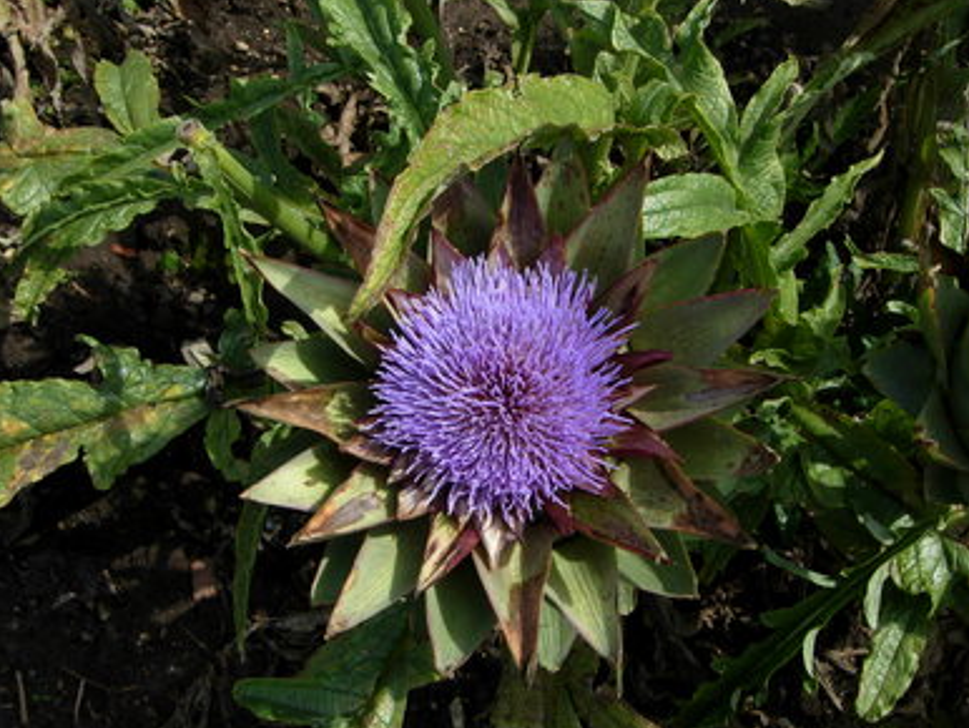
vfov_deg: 35.2
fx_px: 1148
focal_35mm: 41
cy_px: 361
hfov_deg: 45.7
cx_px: 462
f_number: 6.1
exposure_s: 1/235
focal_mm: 7.5
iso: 50
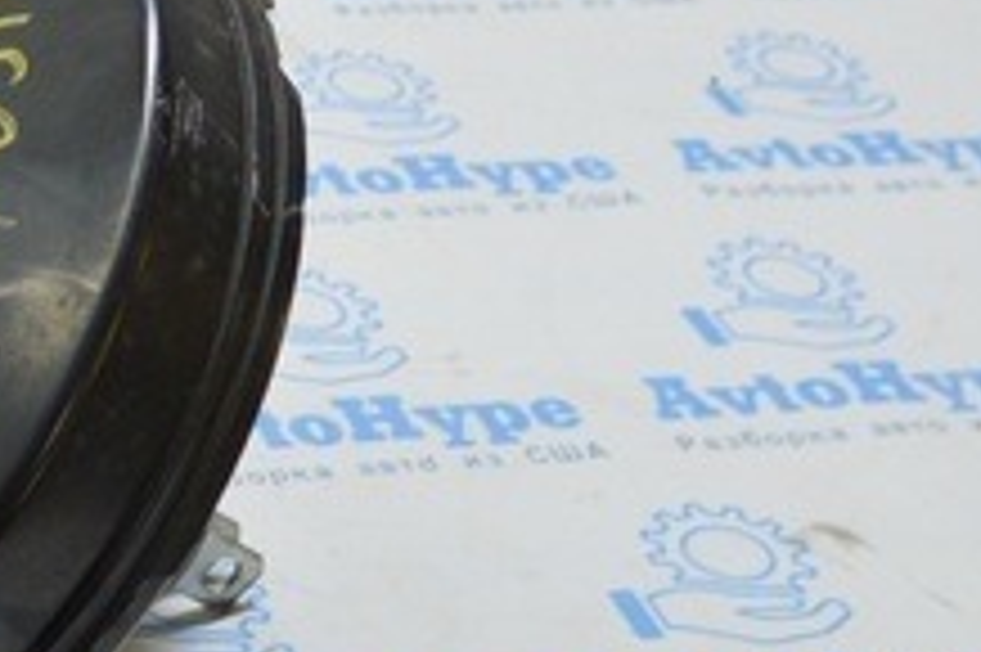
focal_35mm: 127
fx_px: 3458
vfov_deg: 10.7
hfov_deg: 14.7
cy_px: 92
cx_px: -626
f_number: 3.5
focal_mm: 18
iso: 400
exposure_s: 1/60
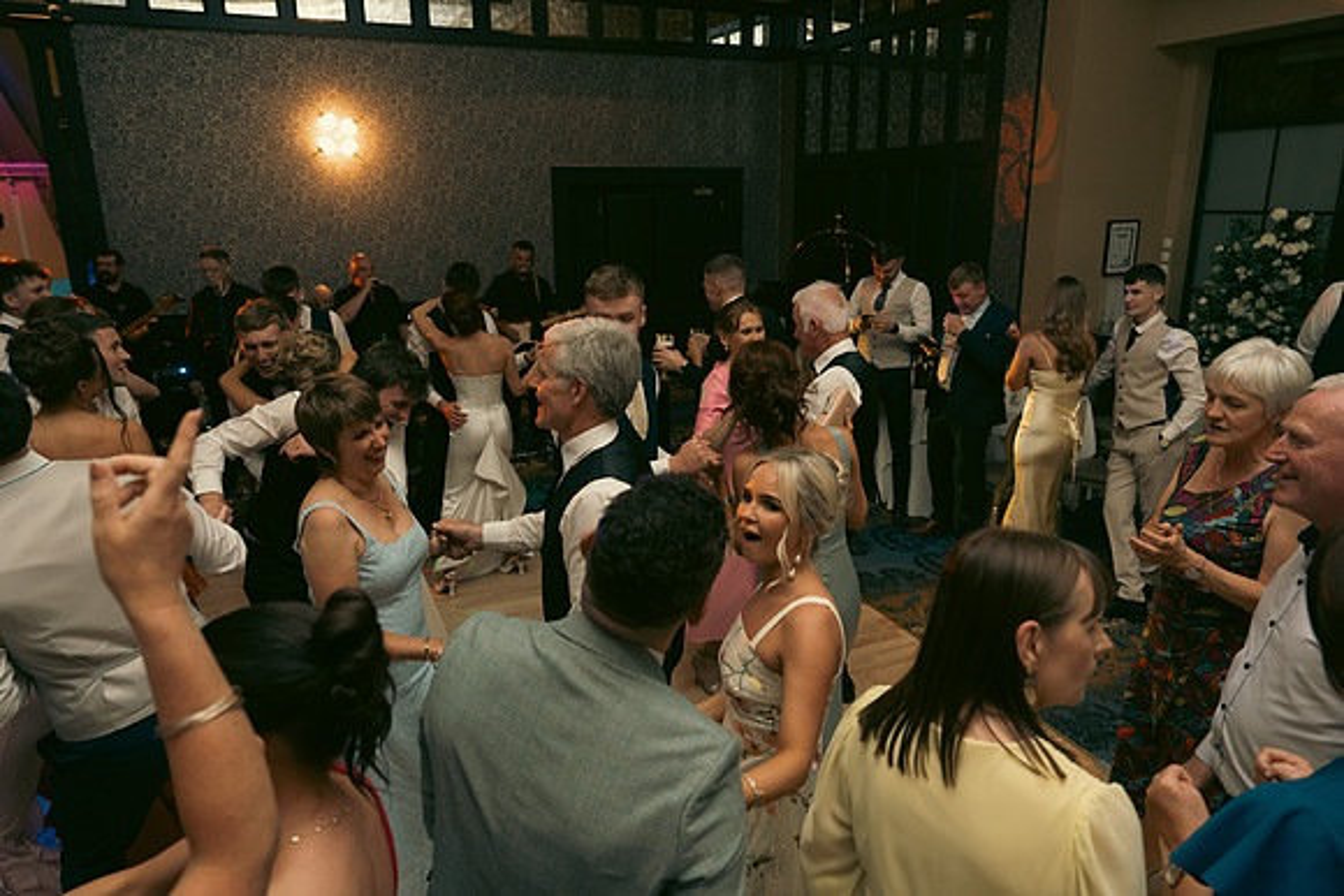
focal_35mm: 24
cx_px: 672
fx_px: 896
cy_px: 448
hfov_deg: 73.7
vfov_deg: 53.2
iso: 2500
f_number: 3.5
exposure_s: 1/200
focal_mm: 24
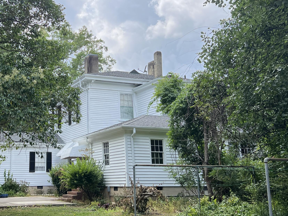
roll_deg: +0.1
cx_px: 72
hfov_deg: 39.3
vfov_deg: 30.8
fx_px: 391
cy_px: 95
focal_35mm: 47
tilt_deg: +12.7
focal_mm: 5.7
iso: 50
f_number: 1.5
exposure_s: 1/1724
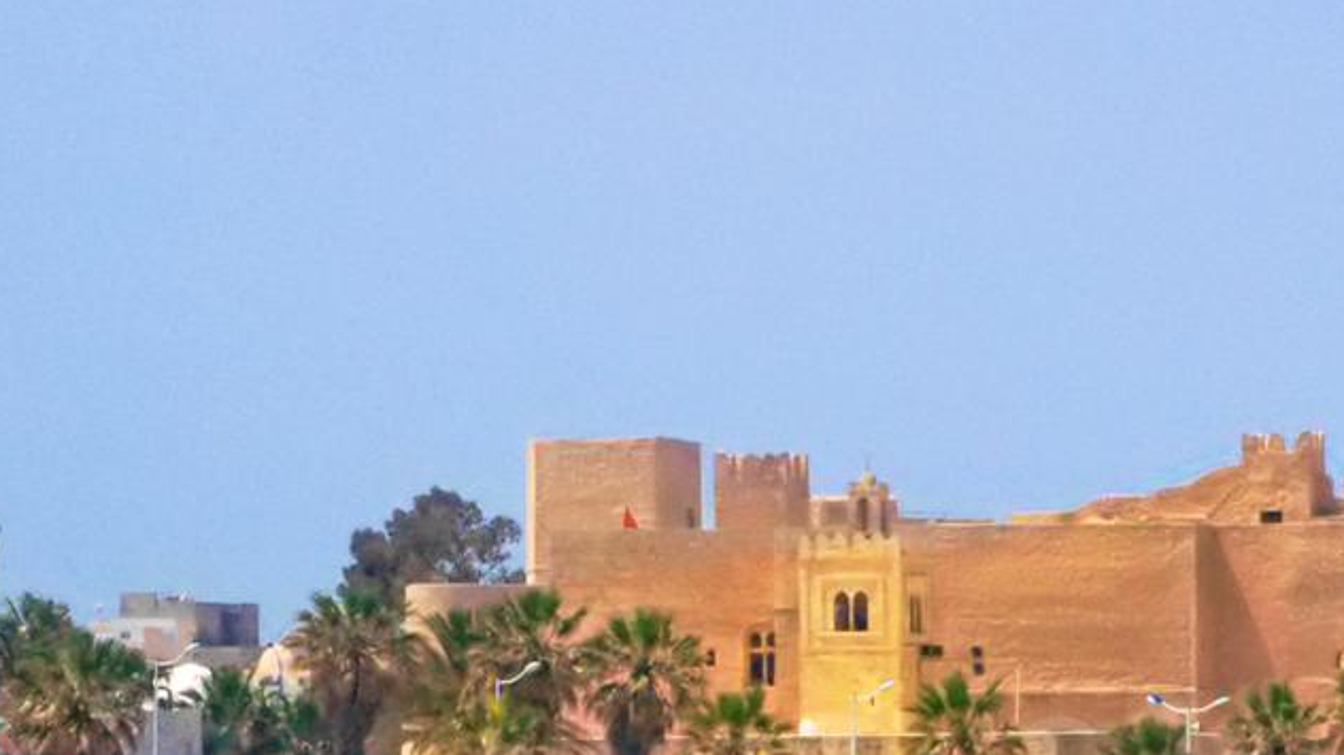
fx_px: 16993
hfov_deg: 4.5
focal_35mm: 477
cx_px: 1404
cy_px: 987
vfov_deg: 2.5
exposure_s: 1/1000
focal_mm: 120
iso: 800
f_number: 18
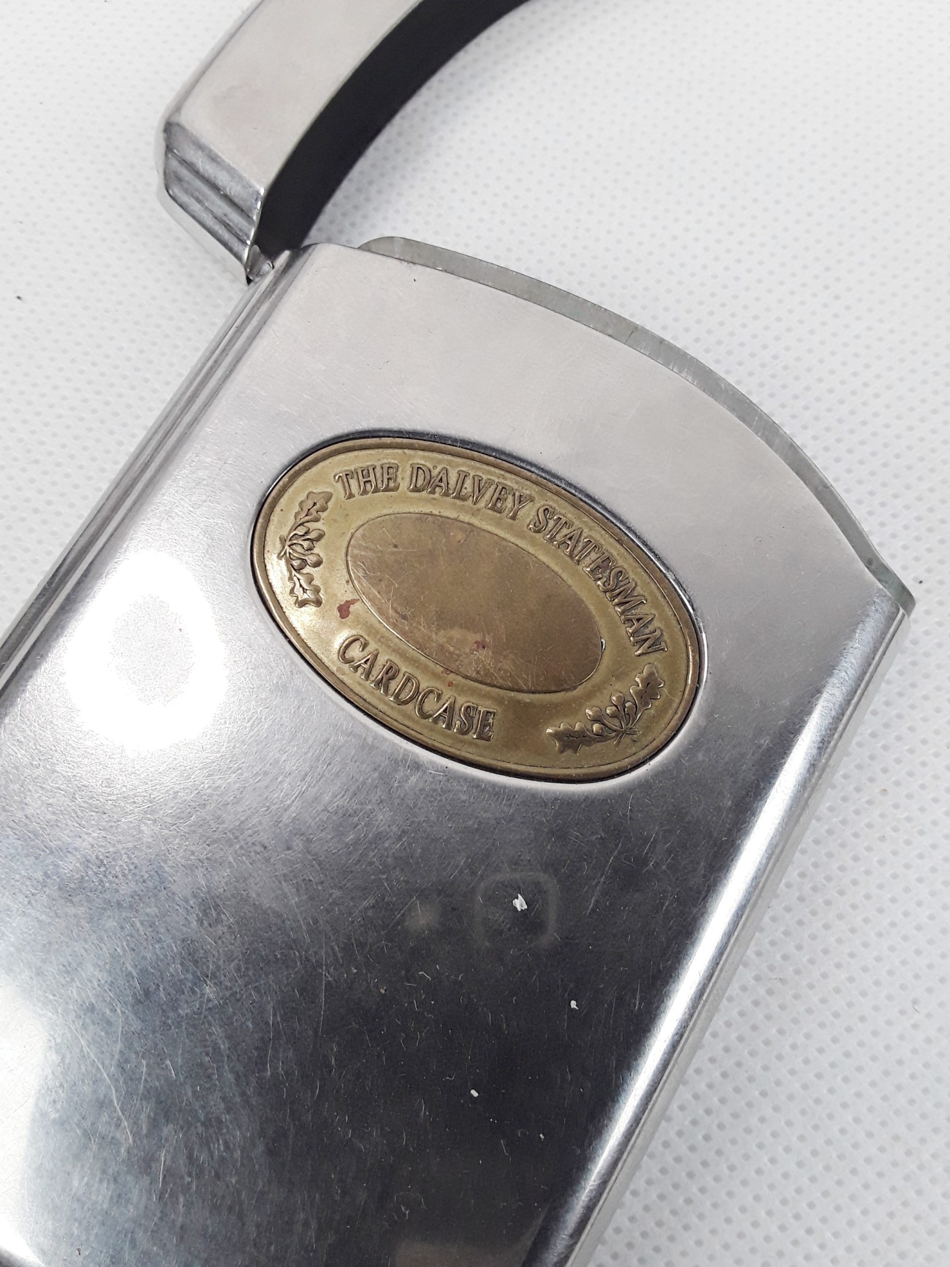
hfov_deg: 51.4
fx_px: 988
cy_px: 634
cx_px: 475
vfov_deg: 65.3
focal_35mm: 27
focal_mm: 2.91
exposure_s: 1/50
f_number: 1.9
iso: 40
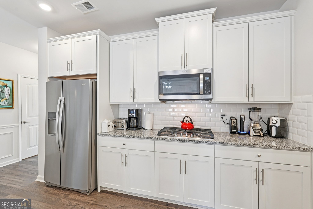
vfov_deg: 73.7
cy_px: 104
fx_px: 139
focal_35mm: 16
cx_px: 156
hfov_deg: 96.7
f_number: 8
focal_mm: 16
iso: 800
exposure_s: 1/15
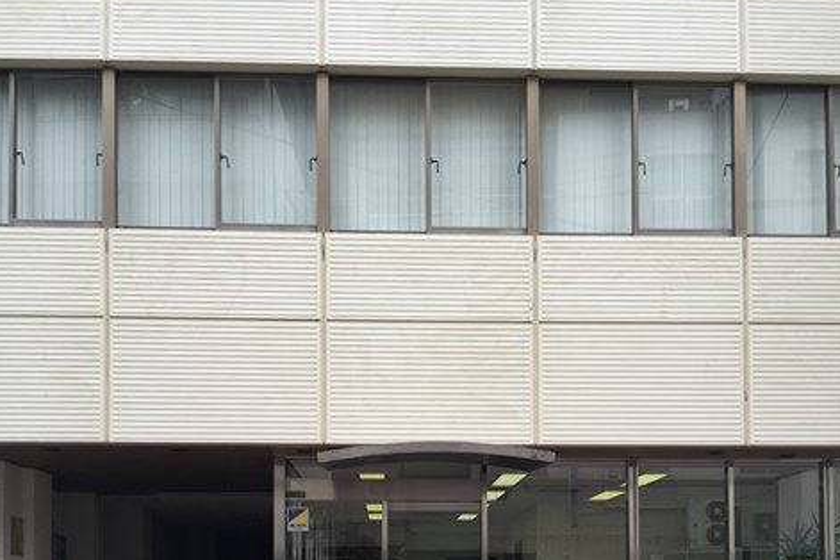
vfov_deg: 30.4
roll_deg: +1.5
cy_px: 555
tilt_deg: +4.6
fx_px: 957
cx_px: 421
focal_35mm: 41
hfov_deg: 47.4
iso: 32
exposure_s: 1/363
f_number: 2.2
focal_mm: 4.15
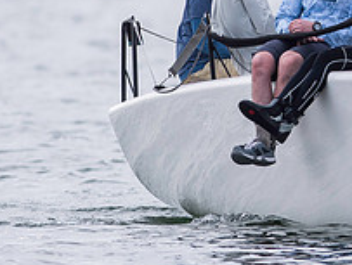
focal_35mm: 1454
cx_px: 466
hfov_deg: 1.4
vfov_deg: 1.0
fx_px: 14812
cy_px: -6
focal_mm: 300
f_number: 5
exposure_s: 1/2000
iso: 200
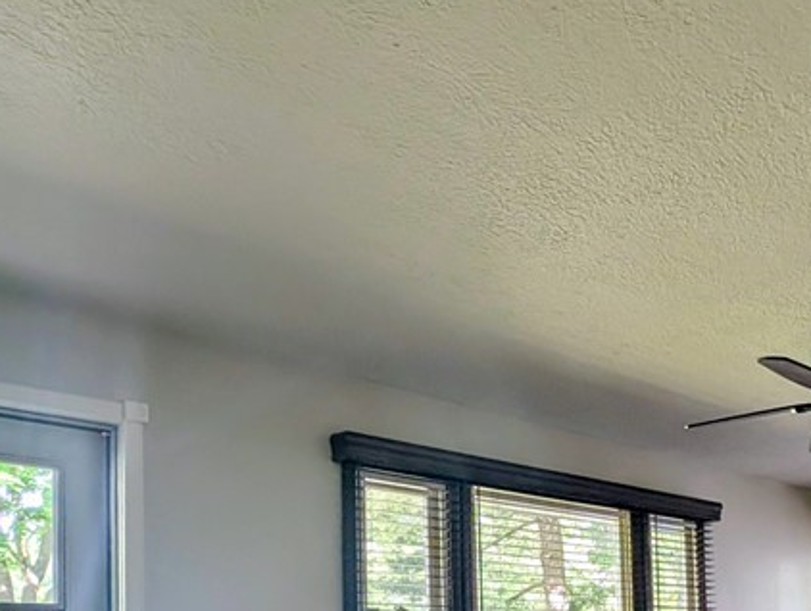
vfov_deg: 41.5
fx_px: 681
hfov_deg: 55.9
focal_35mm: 29
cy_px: 623
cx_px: 679
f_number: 1.95
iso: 62
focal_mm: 2.23
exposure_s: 1/45.9
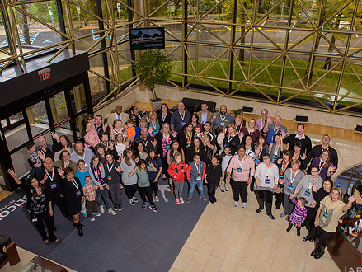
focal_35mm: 33
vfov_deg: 43.0
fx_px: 345
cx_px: 181
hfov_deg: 55.3
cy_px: 133
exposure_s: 1/125
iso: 1000
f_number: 8
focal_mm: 26
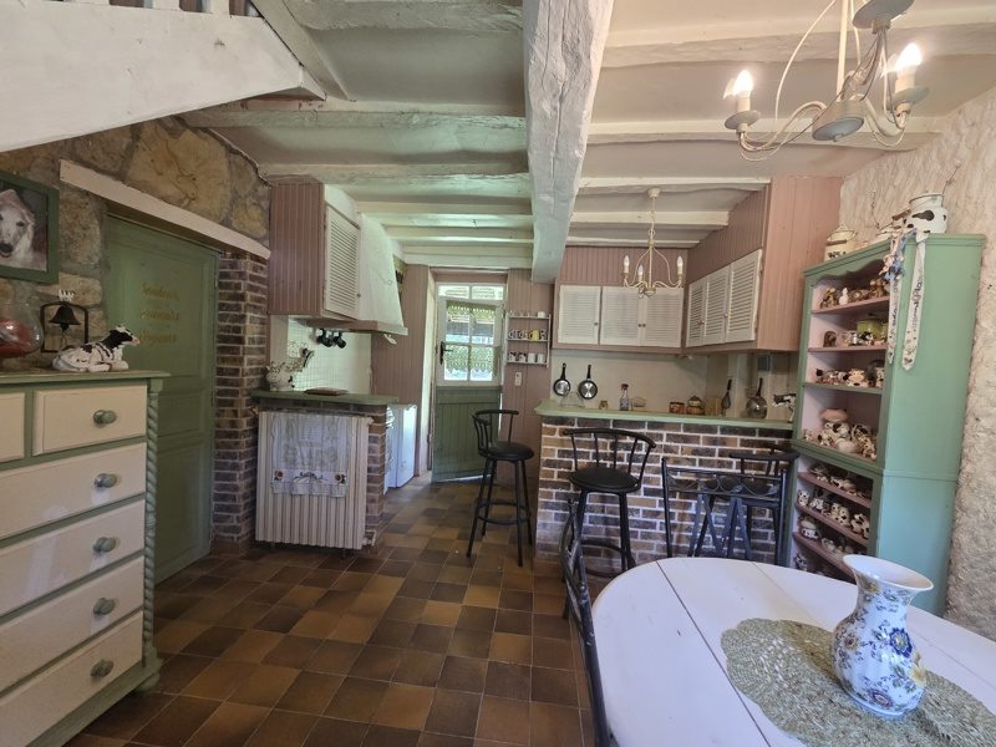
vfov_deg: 89.9
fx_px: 374
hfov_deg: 106.2
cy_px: 374
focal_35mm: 13
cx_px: 498
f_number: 2.2
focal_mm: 2.2
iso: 500
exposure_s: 1/50
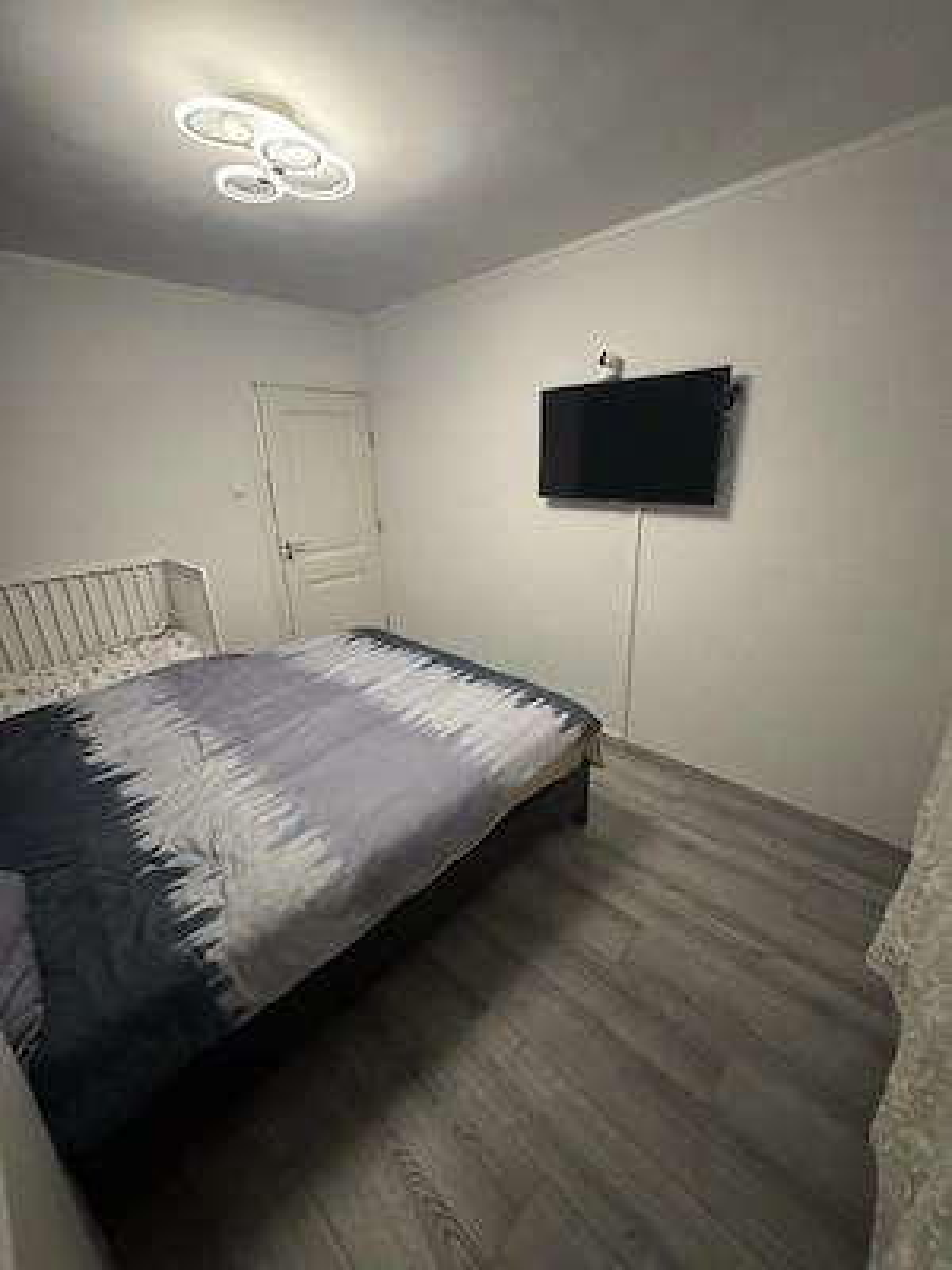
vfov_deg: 102.1
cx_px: 476
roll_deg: +1.8
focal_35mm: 14
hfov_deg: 85.7
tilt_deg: -19.3
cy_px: 635
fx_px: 513
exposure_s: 1/50
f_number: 2.2
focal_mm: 2.22
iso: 1250
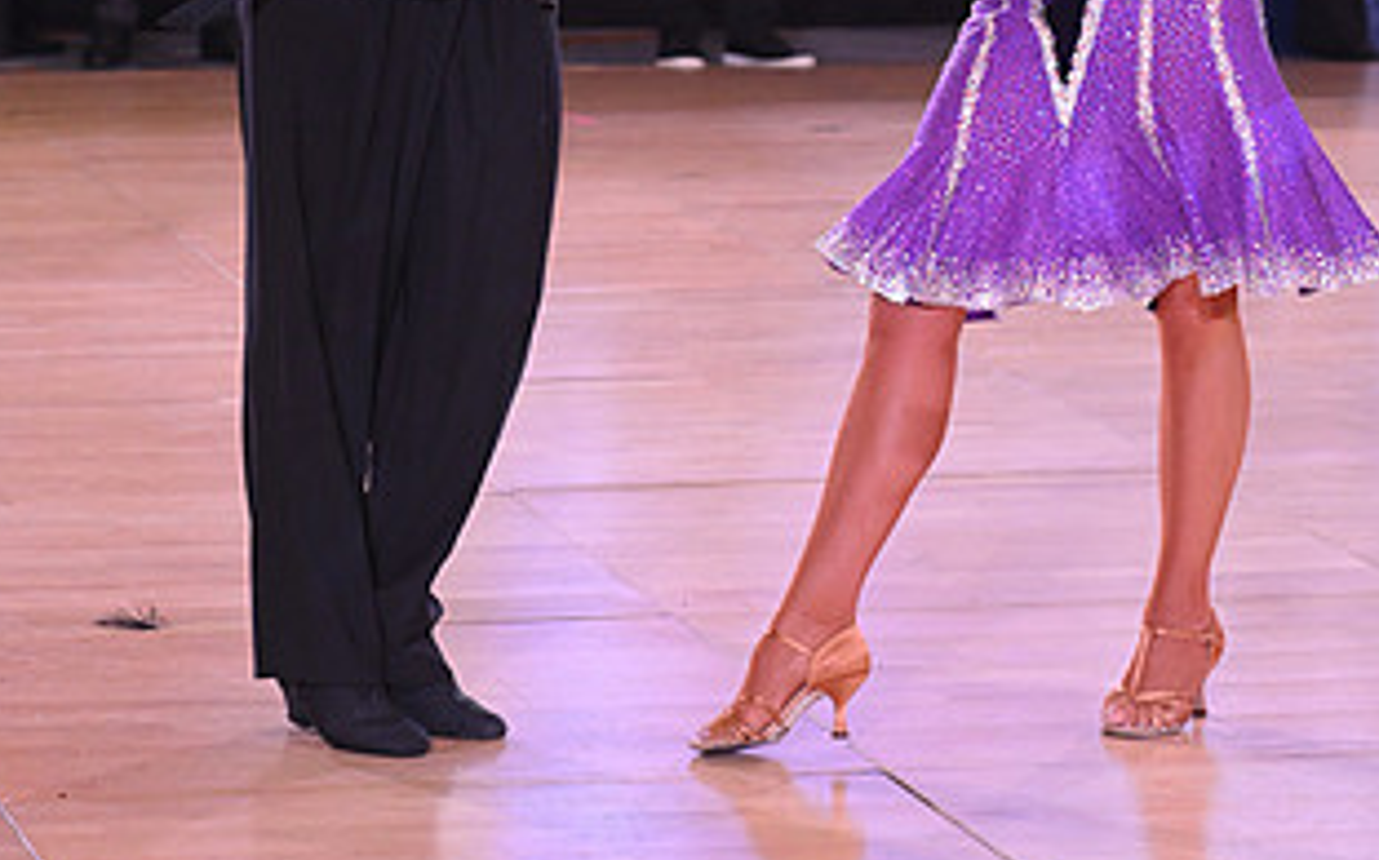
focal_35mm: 175
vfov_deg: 7.4
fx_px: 6573
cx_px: 681
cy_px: -306
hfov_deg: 12.0
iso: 2500
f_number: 4.5
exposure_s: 1/320
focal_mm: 92
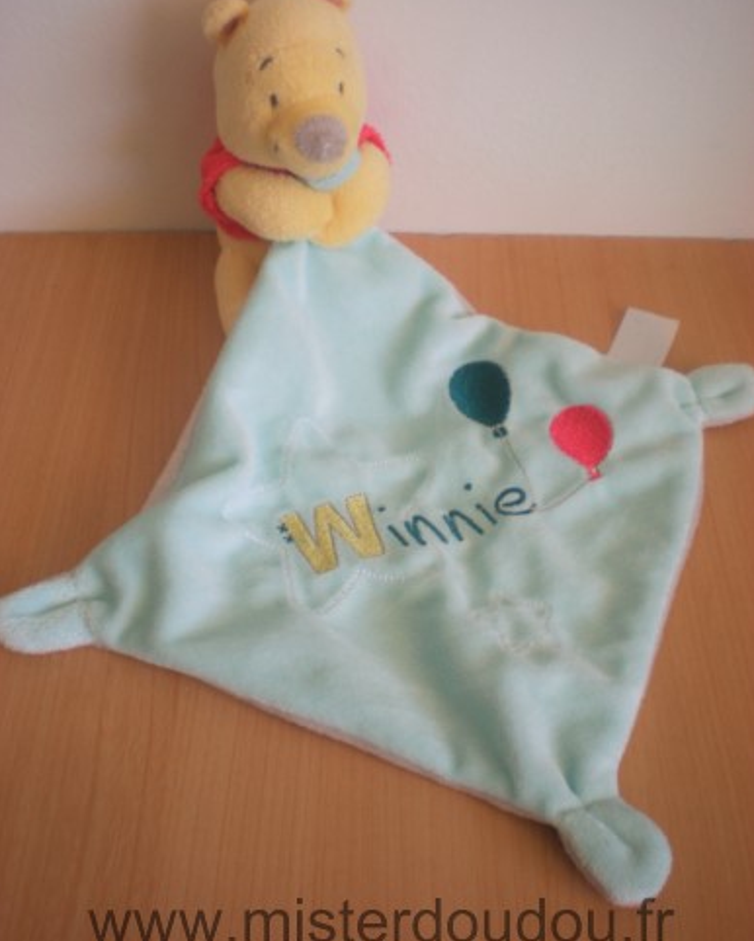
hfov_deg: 37.4
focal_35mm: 40
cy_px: 453
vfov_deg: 45.8
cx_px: 379
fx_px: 1115
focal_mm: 6.3
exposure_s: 1/57.6
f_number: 3.1
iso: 82
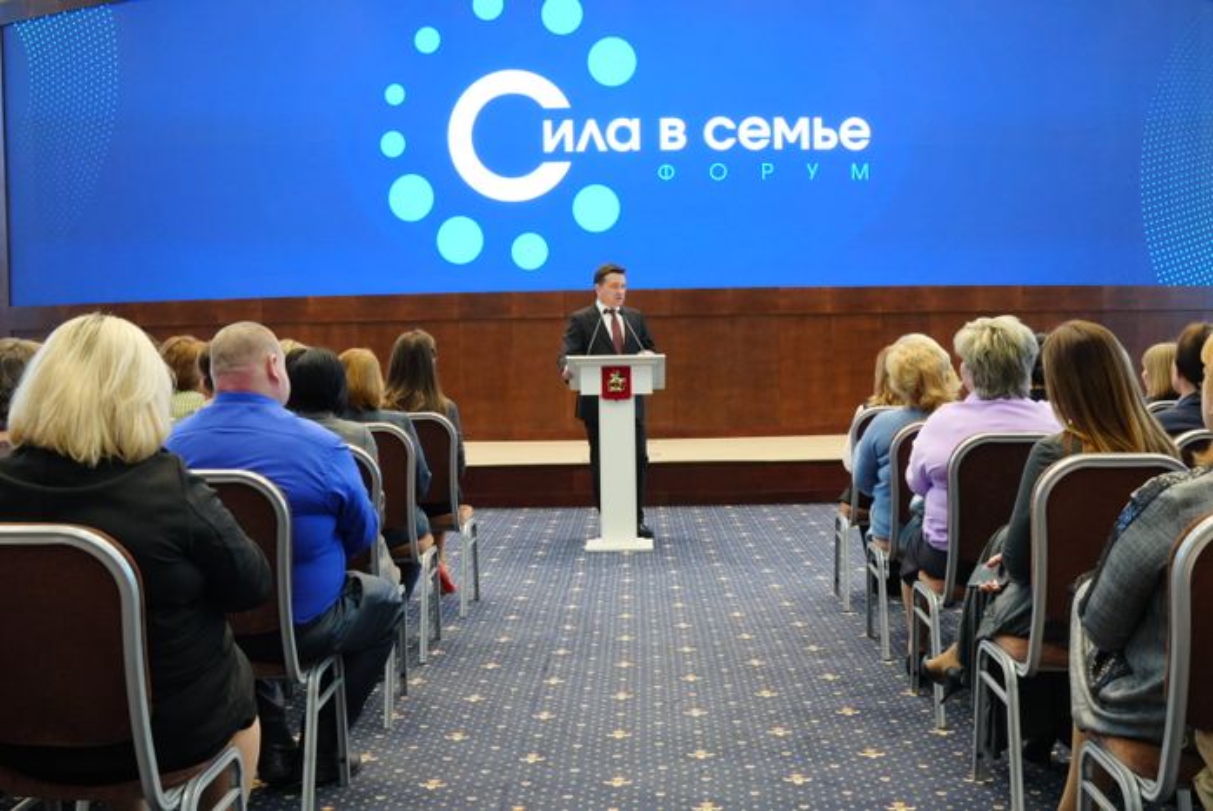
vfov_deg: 32.7
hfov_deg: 47.4
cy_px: 406
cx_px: 606
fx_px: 1383
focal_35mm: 41
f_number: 14
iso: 3200
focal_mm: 41
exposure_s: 1/13
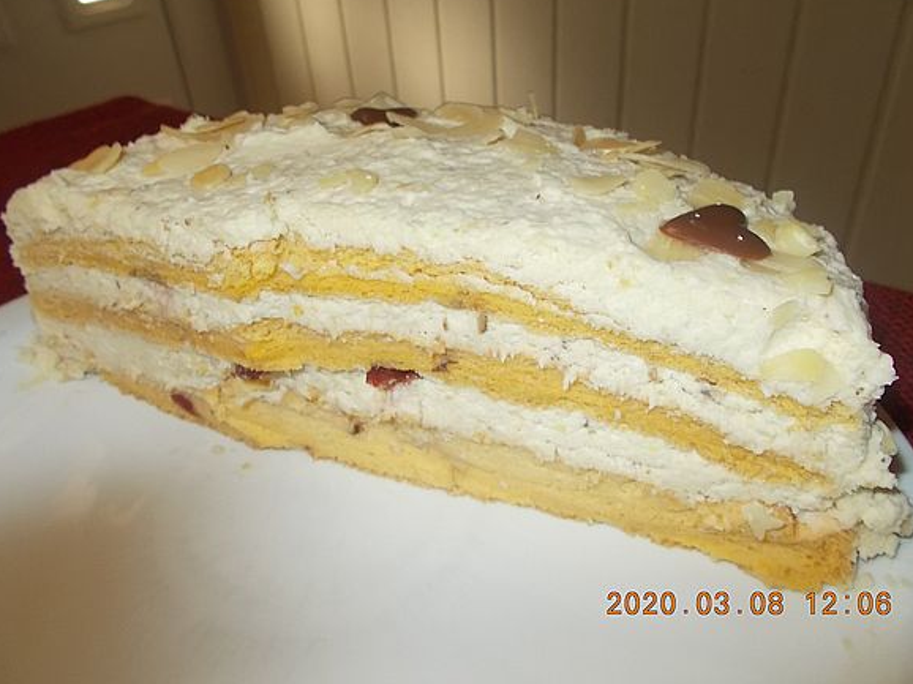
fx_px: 712
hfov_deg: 65.3
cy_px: 332
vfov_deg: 51.3
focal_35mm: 27
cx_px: 466
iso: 200
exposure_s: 1/25
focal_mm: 4.6
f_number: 3.2
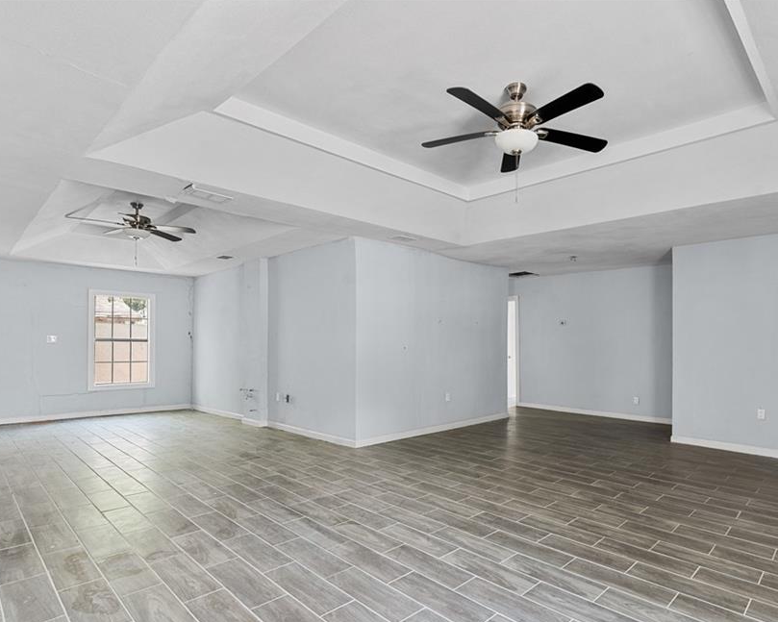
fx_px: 437
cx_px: 478
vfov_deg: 70.8
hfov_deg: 82.0
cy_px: 322
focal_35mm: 19
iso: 1250
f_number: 8
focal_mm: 16
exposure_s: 1/2.5
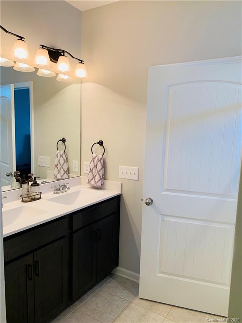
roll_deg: -1.7
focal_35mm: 26
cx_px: 121
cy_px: 162
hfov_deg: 53.1
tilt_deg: -4.9
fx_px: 242
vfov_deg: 67.3
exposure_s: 1/60
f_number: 1.8
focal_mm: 4.25
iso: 50
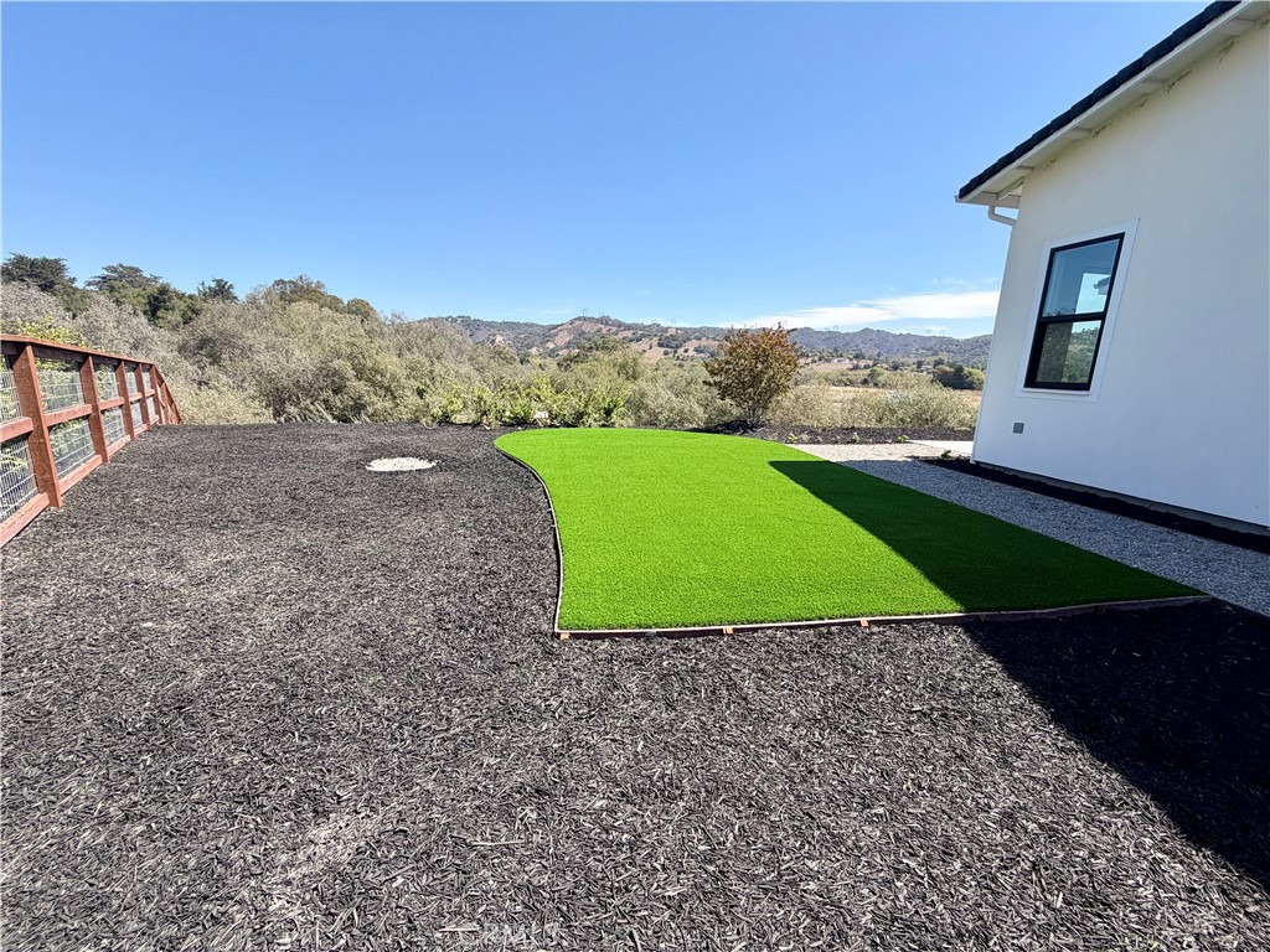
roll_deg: -1.9
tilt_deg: -13.4
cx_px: 635
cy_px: 476
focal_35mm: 14
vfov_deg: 85.7
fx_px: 514
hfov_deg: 102.1
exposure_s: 1/770
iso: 32
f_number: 2.2
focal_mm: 2.22
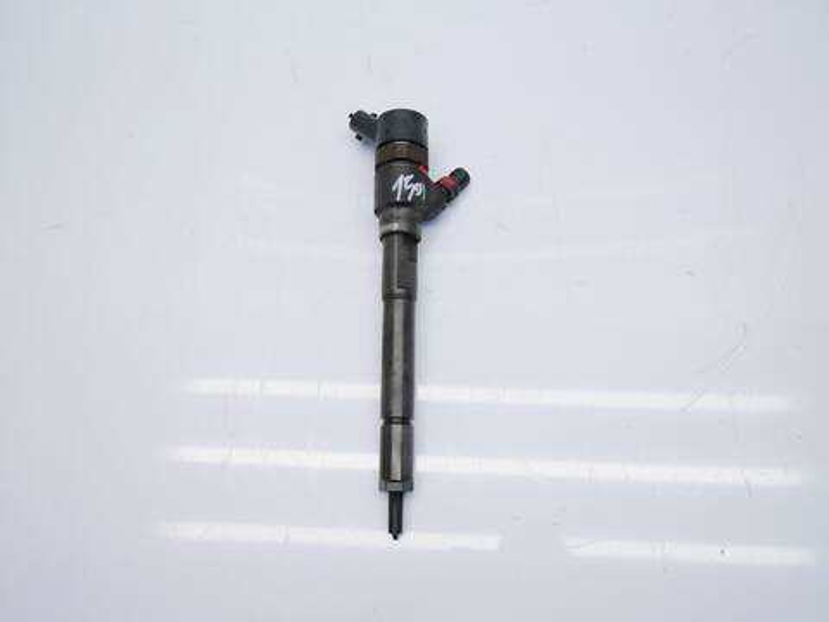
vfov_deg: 46.8
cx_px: 414
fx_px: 718
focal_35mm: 30
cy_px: 311
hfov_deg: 60.0
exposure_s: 1/125
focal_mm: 15
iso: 200
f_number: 4.5
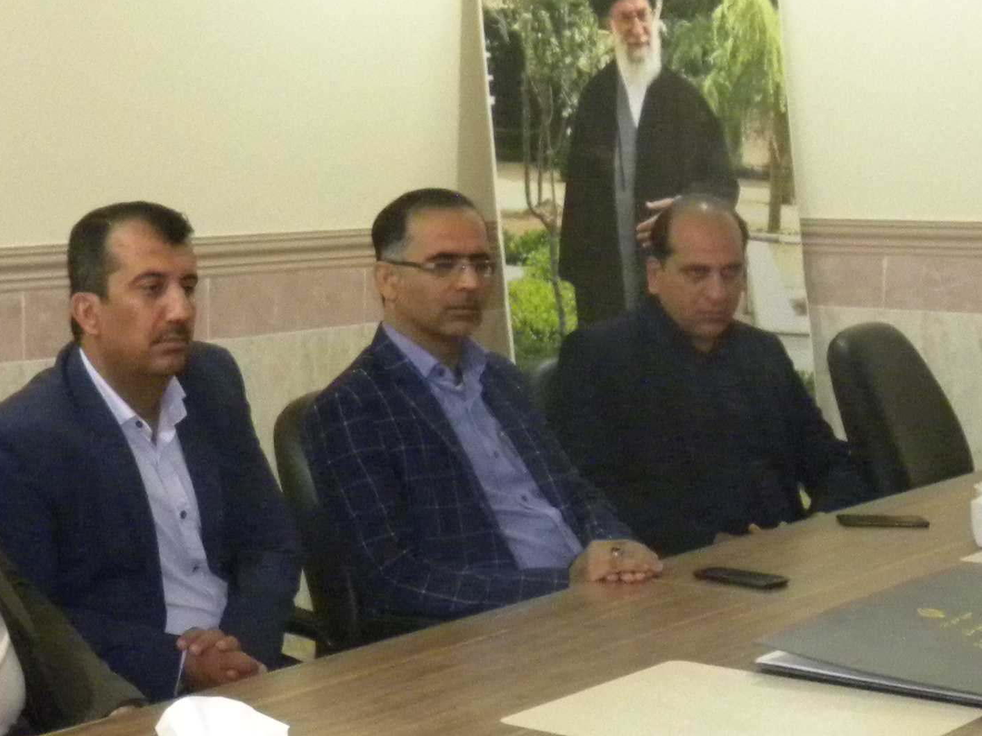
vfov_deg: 18.0
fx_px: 2326
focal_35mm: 82
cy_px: 472
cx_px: 7
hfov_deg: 22.9
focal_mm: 5.2
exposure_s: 1/30
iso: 400
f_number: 2.8
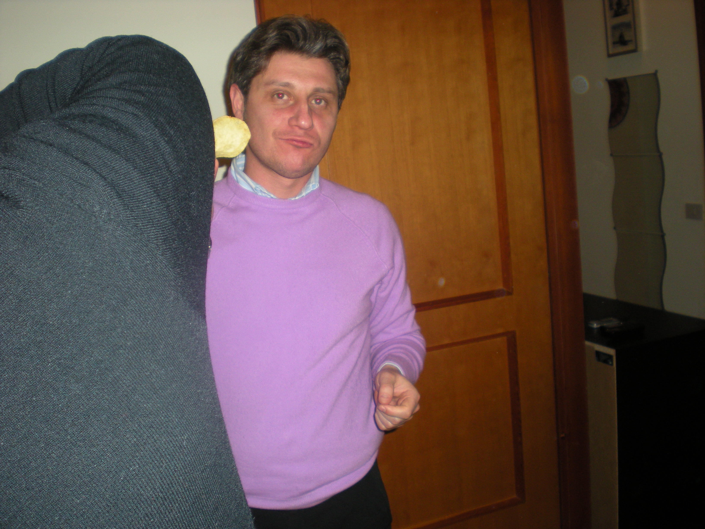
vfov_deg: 37.7
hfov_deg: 49.0
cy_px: 264
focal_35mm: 38
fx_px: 774
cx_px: 352
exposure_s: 1/60
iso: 120
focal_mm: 6.3
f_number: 3.1
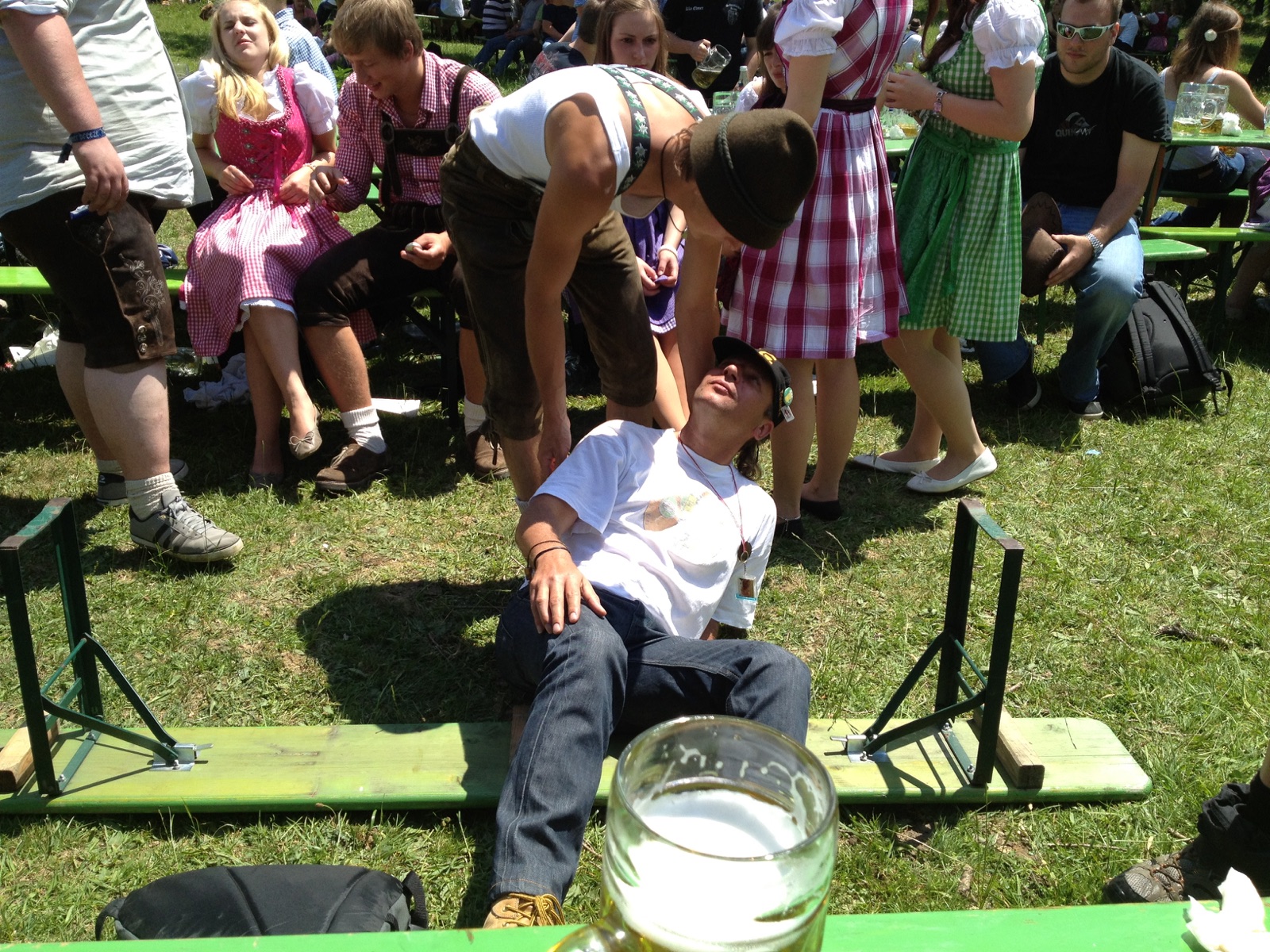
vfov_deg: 40.7
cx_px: 635
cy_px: 476
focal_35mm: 35
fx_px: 1284
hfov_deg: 52.6
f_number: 2.4
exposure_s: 1/1151
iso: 64
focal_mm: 4.28
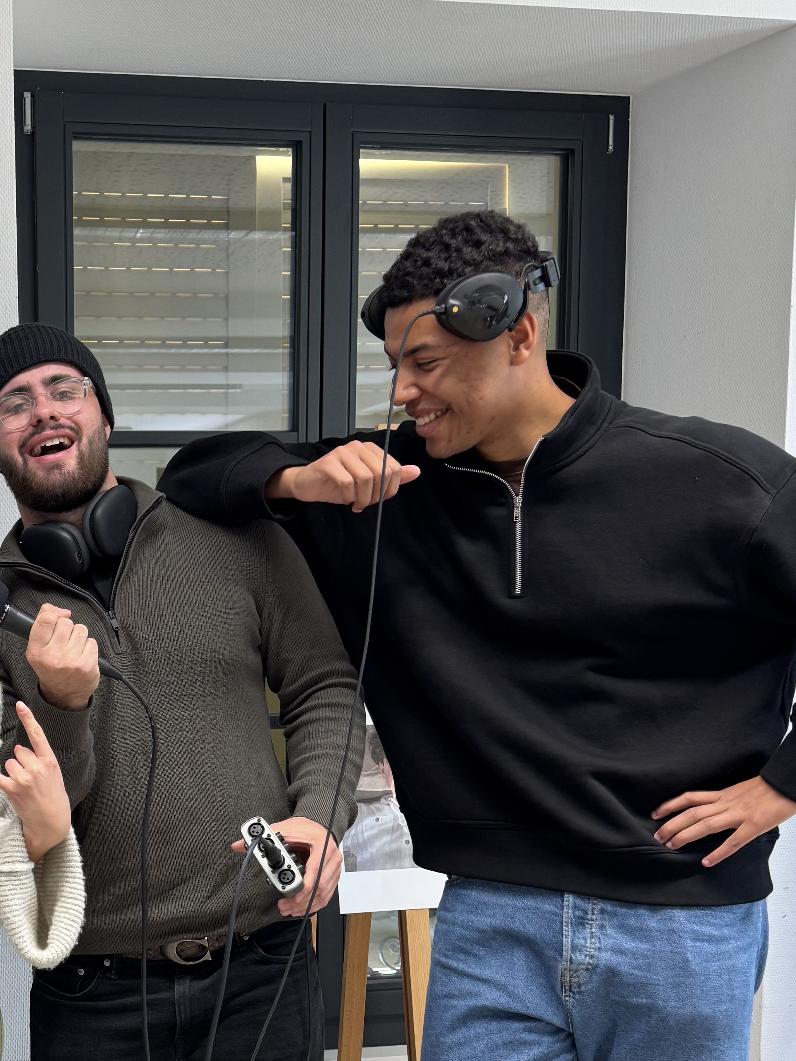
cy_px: 779
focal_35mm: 50
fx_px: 1533
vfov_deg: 37.4
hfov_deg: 27.7
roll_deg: +0.1
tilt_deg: -7.2
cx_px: 29
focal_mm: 6.76
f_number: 1.78
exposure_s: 1/100
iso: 100
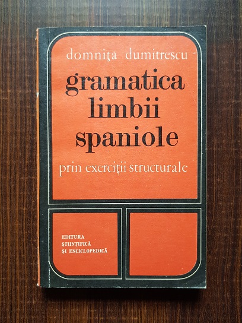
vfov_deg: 67.3
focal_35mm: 26
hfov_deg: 53.1
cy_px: 162
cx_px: 121
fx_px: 242
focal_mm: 4.3
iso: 160
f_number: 1.7
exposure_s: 1/30
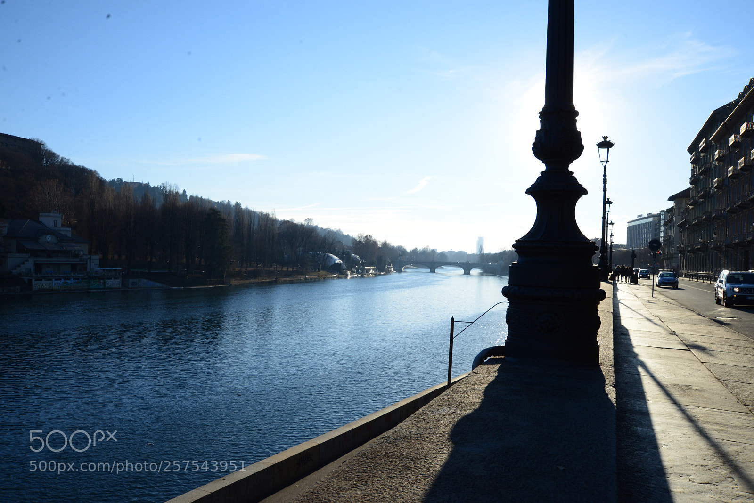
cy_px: 252
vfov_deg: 43.6
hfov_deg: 61.9
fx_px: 629
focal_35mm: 30
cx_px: 377
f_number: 14
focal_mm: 30
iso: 800
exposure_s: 1/800
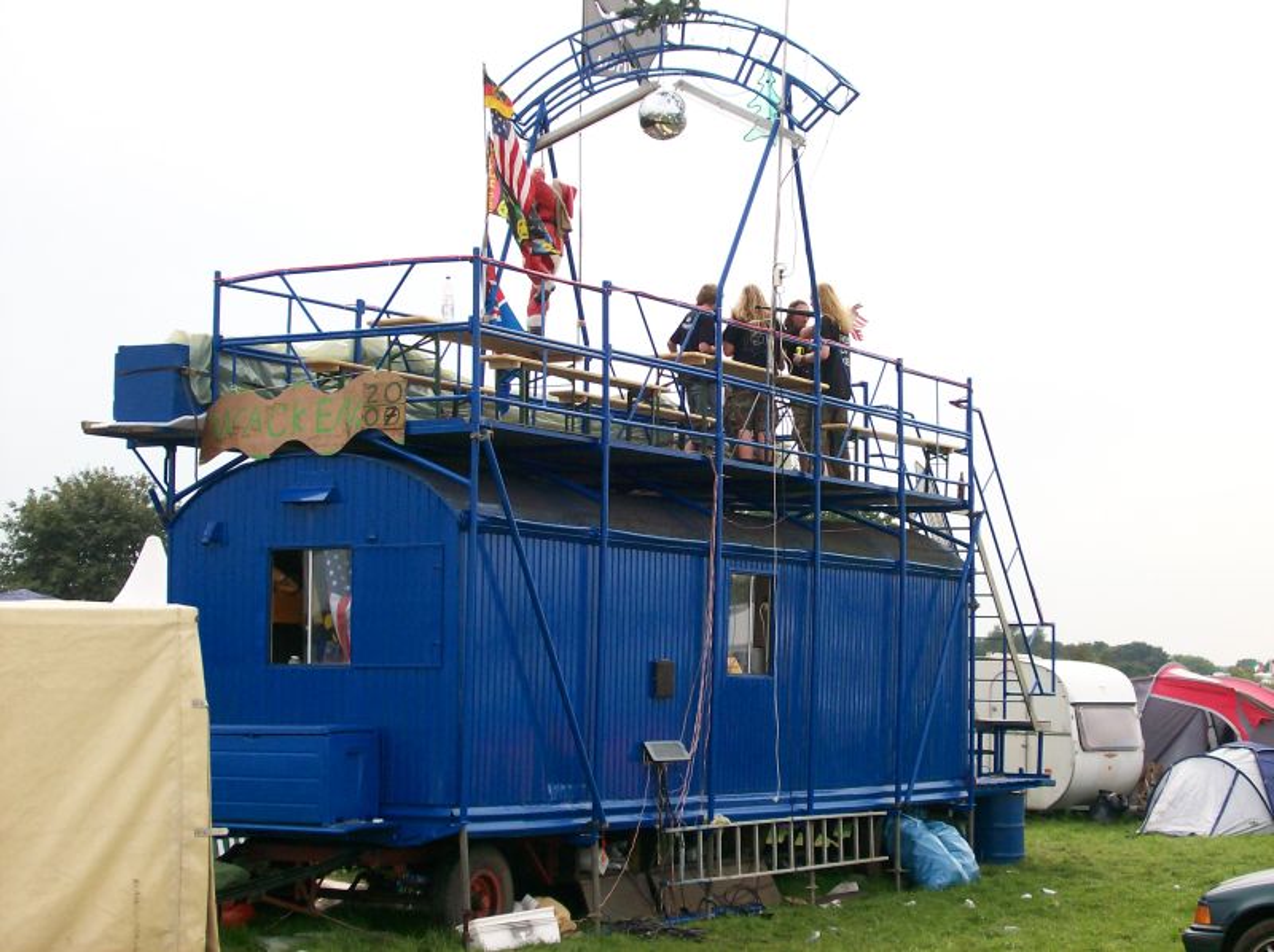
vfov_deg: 21.0
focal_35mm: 70
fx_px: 2573
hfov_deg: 27.8
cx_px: 637
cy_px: 476
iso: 80
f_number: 3.8
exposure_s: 1/562
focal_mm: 11.6
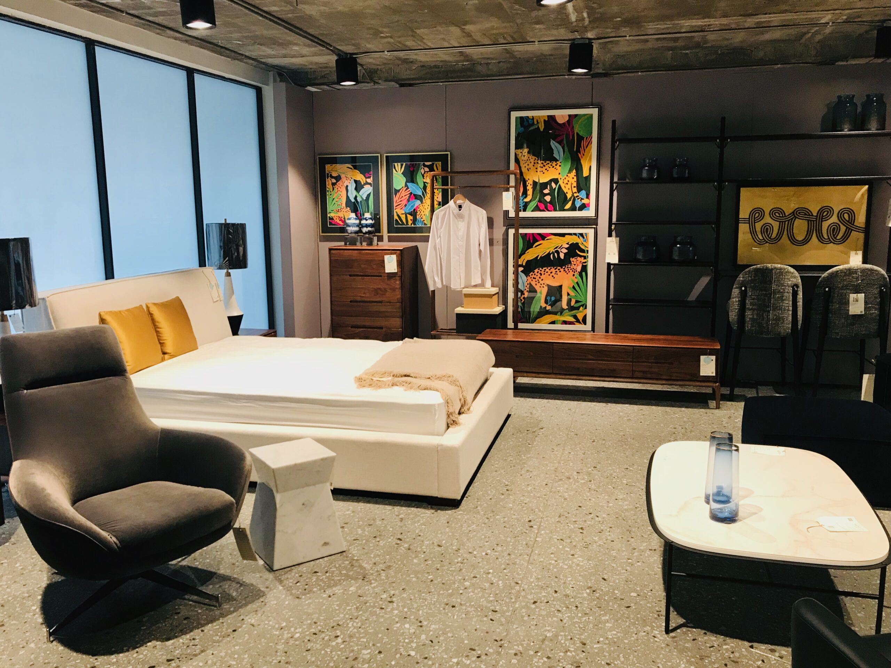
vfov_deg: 49.7
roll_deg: -2.0
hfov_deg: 63.4
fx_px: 721
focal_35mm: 28
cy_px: 334
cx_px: 446
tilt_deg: -9.2
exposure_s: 1/20
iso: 32
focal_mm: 3.99
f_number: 1.8
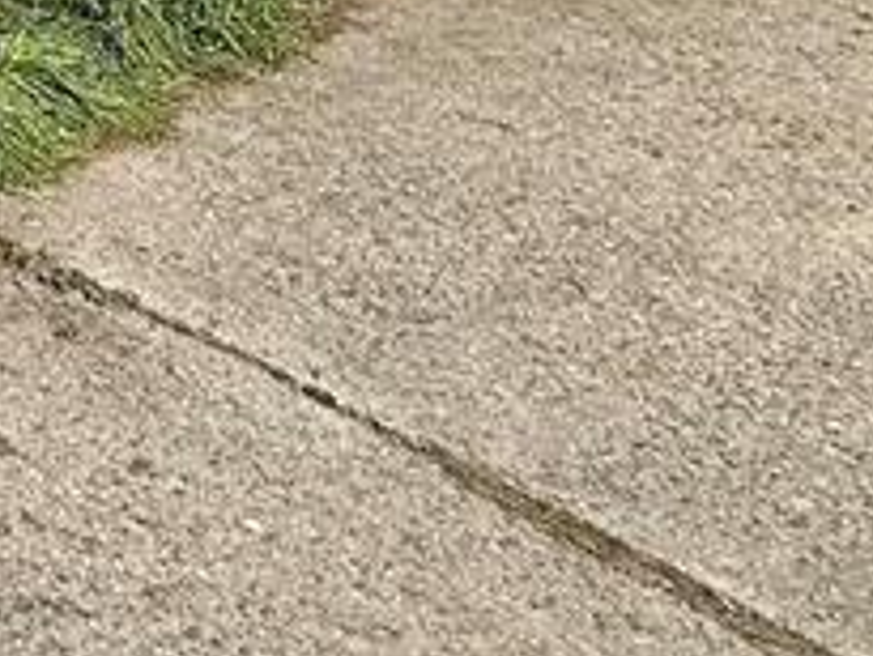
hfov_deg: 21.5
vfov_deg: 15.6
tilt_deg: +2.4
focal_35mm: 70
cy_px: -733
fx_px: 1766
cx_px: -558
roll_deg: +1.3
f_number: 2.2
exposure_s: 1/6173
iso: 50
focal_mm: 2.22
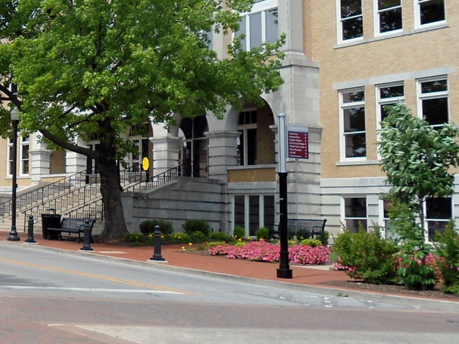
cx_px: -124
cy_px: 137
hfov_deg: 25.1
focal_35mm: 68
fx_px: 902
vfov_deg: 21.6
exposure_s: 1/1000
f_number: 2.8
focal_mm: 4.7
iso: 80
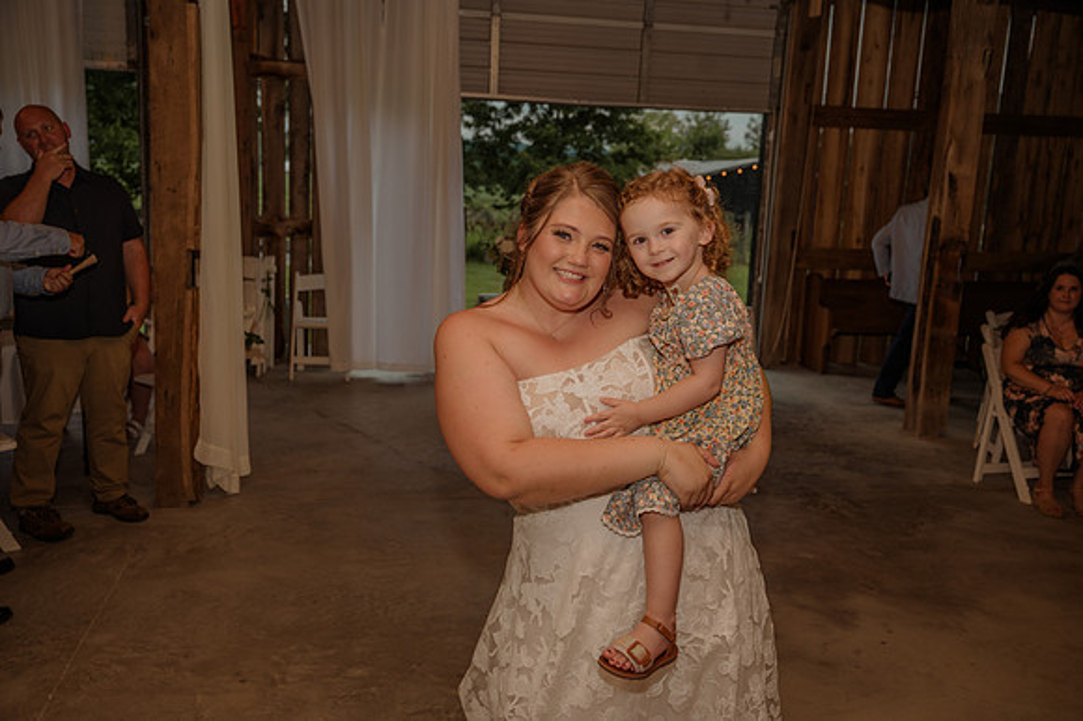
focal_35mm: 35
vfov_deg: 37.8
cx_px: 542
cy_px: 360
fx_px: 1052
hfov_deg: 54.5
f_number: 4
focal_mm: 35
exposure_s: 1/200
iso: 320
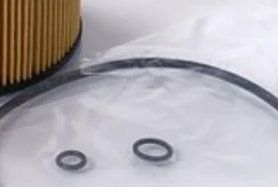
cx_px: -33
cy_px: -54
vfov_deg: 6.9
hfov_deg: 10.3
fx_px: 1524
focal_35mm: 197
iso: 50
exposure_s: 1/60
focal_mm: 53
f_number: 11
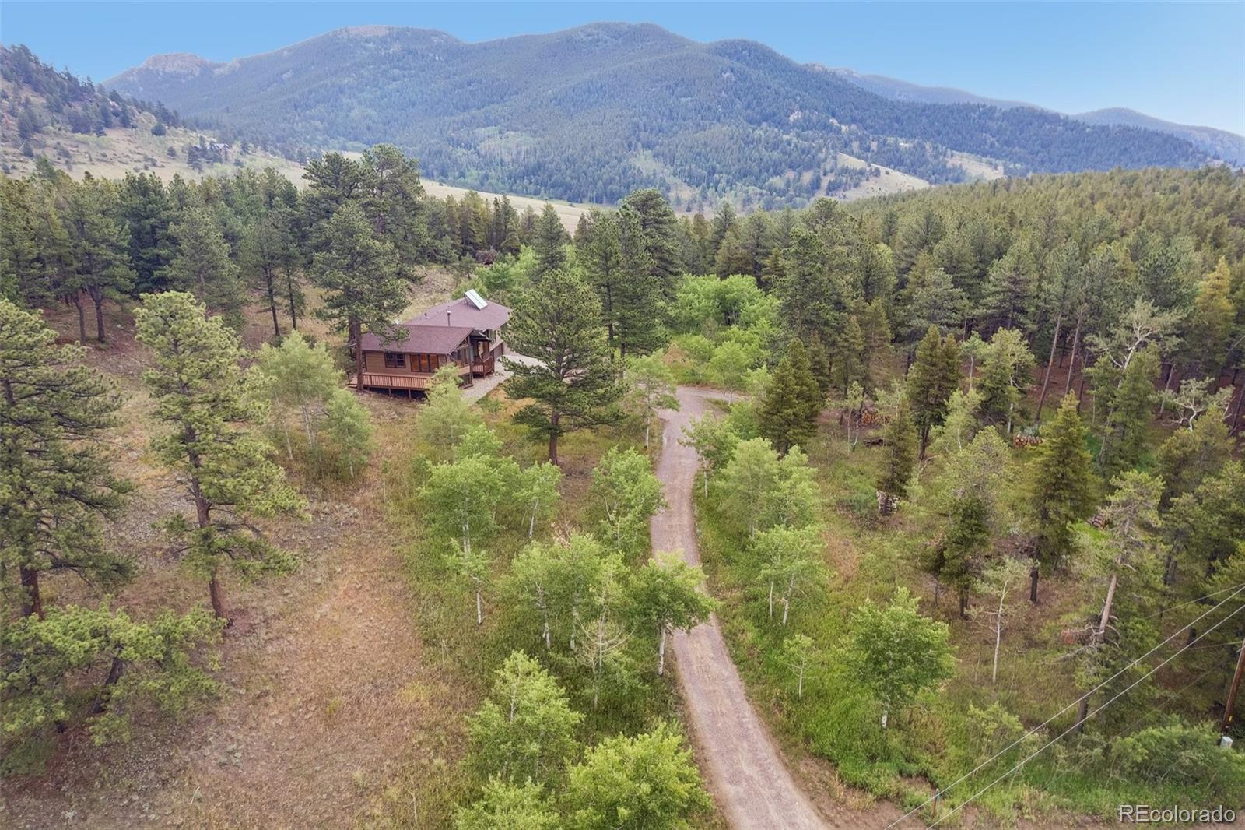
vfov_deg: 57.2
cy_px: 415
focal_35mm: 22
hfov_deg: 78.6
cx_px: 622
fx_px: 761
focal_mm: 8.4
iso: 100
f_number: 2.8
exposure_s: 1/15
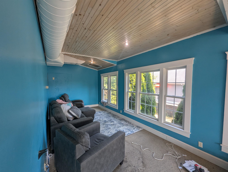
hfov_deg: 106.1
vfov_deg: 90.1
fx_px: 86
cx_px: 114
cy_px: 86
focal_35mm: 13
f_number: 2.2
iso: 59
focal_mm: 1.95
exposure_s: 1/120
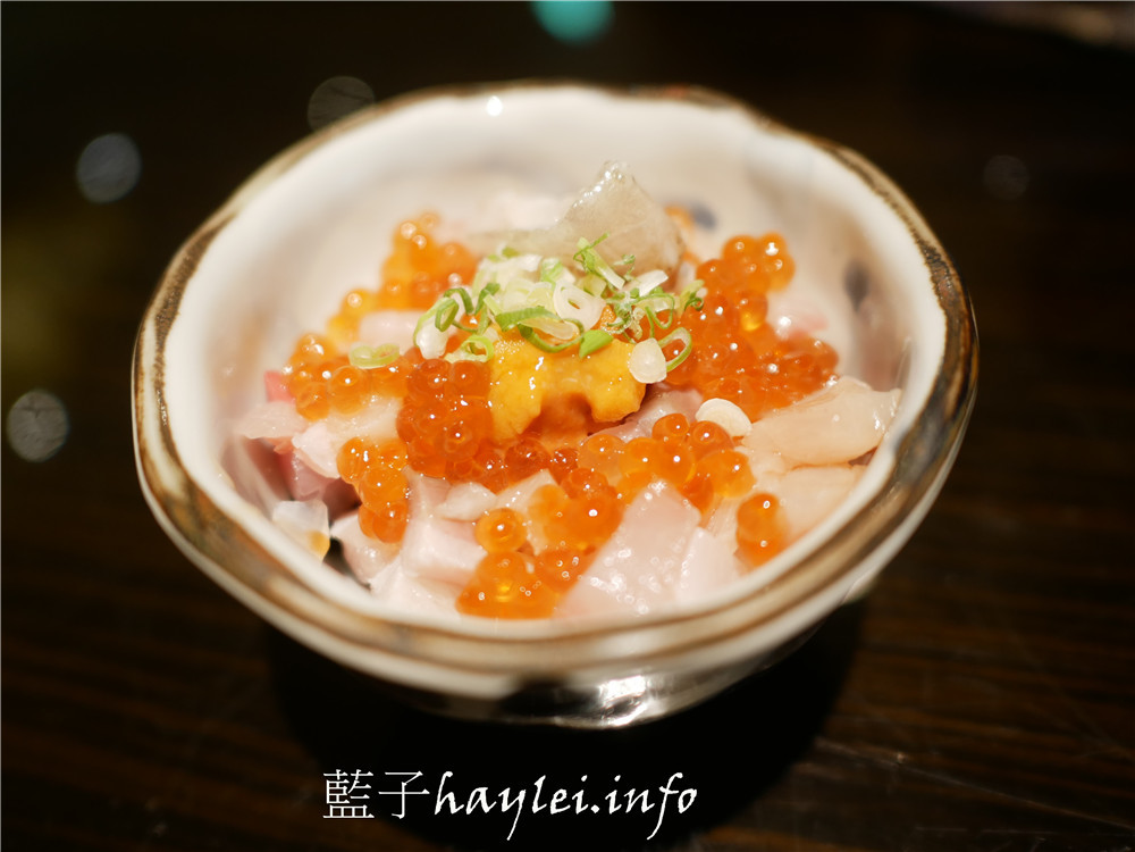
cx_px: 568
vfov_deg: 46.8
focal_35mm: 30
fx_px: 984
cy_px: 426
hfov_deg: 60.0
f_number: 1.7
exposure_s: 1/60
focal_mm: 15
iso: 400
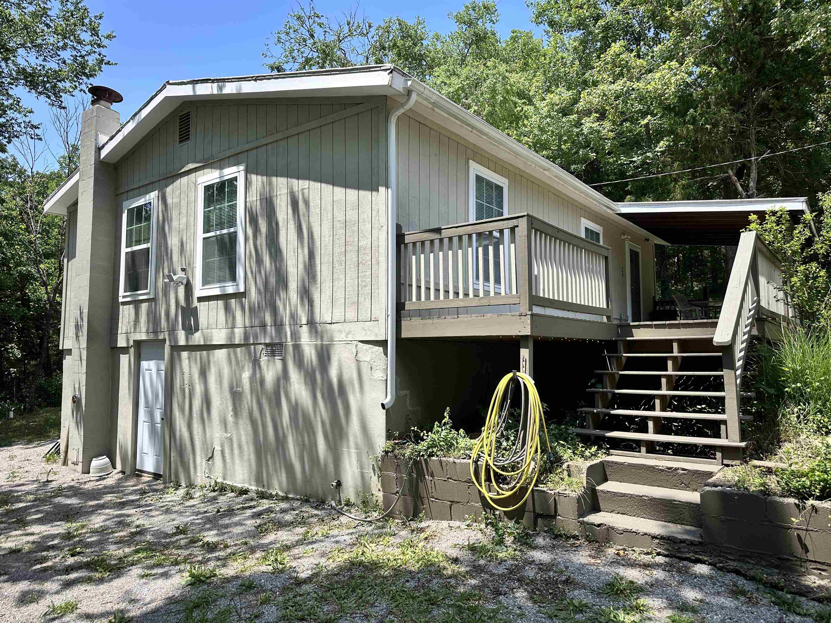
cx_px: 416
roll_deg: +0.2
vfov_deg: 56.8
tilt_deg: +5.2
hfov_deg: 71.6
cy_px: 312
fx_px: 576
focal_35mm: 24
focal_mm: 6.86
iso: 80
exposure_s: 1/2155
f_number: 1.78
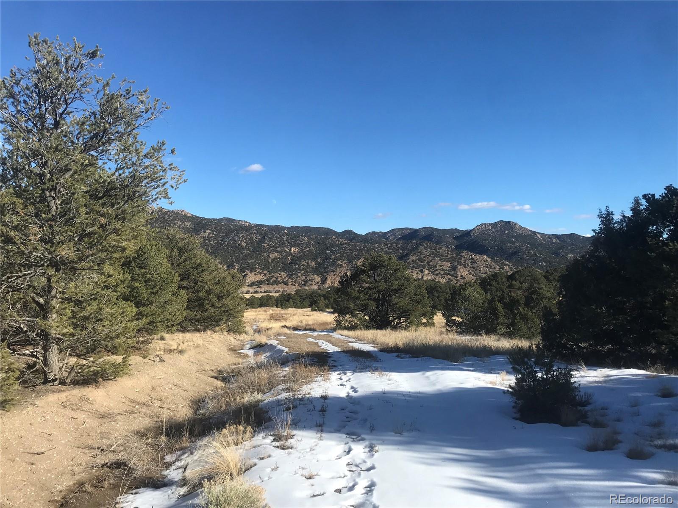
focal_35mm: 28
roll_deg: +1.0
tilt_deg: +1.0
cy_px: 254
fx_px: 548
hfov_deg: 63.4
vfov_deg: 49.7
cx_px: 339
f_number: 1.8
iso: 20
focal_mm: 3.99
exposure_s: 1/2336
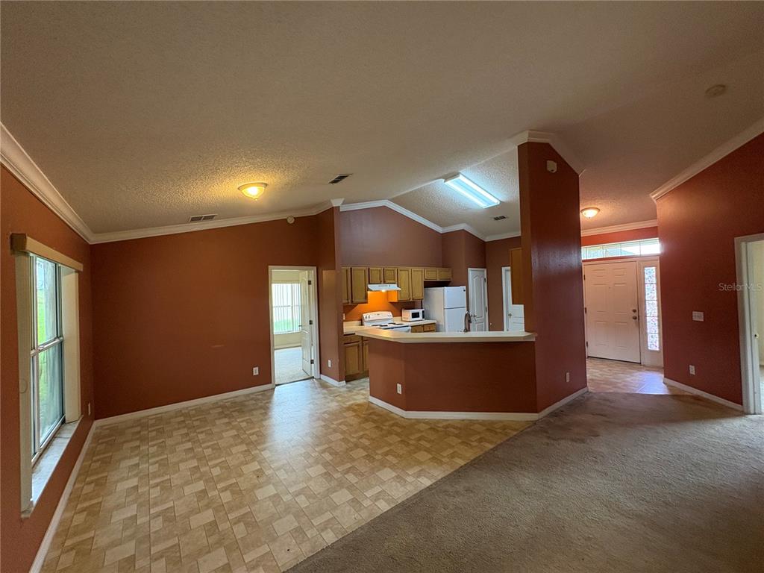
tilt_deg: +0.6
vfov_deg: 85.7
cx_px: 382
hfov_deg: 102.1
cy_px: 286
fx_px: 309
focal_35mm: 14
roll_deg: +0.6
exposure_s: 1/60
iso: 250
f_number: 2.2
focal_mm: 2.22
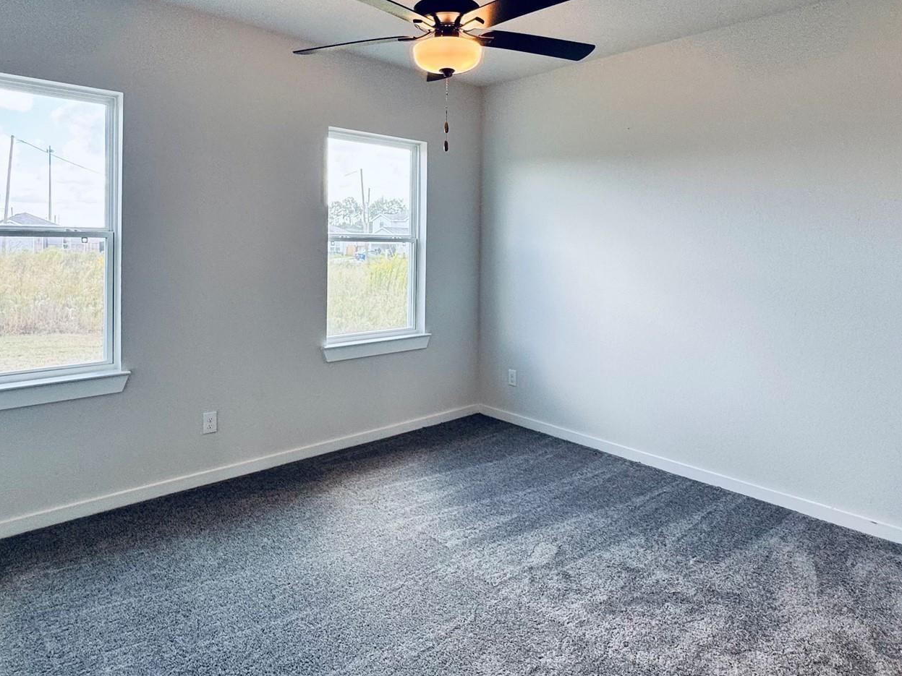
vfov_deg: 58.1
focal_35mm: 23
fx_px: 599
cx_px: 427
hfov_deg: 73.9
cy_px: 249
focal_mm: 2.22
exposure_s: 1/120
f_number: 2.2
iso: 100
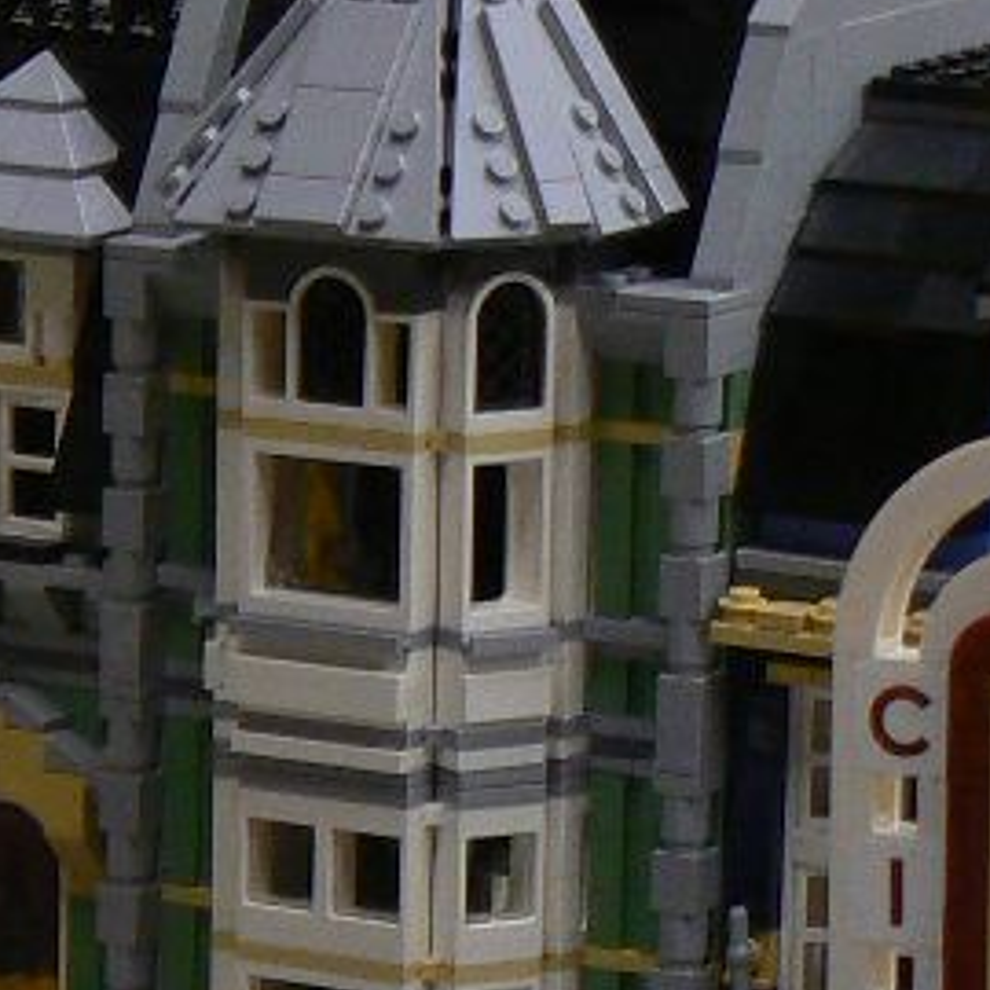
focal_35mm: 283
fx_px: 9157
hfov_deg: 6.0
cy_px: 994
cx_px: -924
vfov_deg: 6.2
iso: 80
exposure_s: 1/5
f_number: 3.2
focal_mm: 10.4
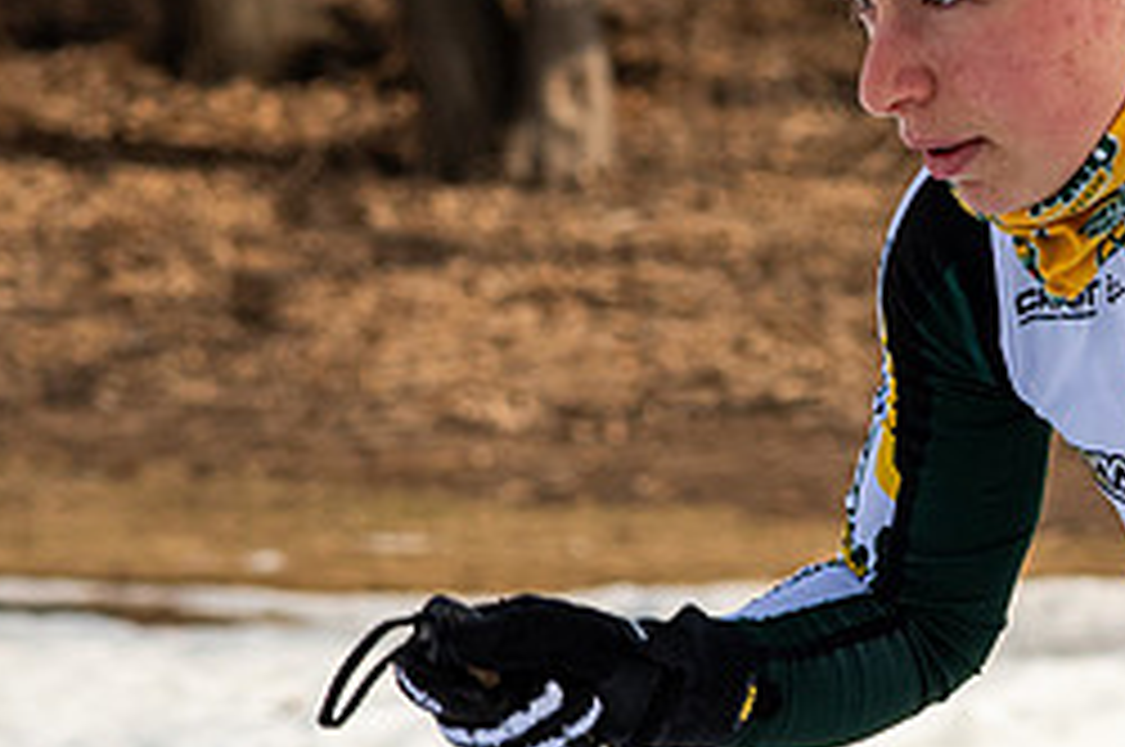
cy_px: 482
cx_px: 833
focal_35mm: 345
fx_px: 10767
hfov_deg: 6.0
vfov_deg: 4.0
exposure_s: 1/2000
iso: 400
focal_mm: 85
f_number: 5.6
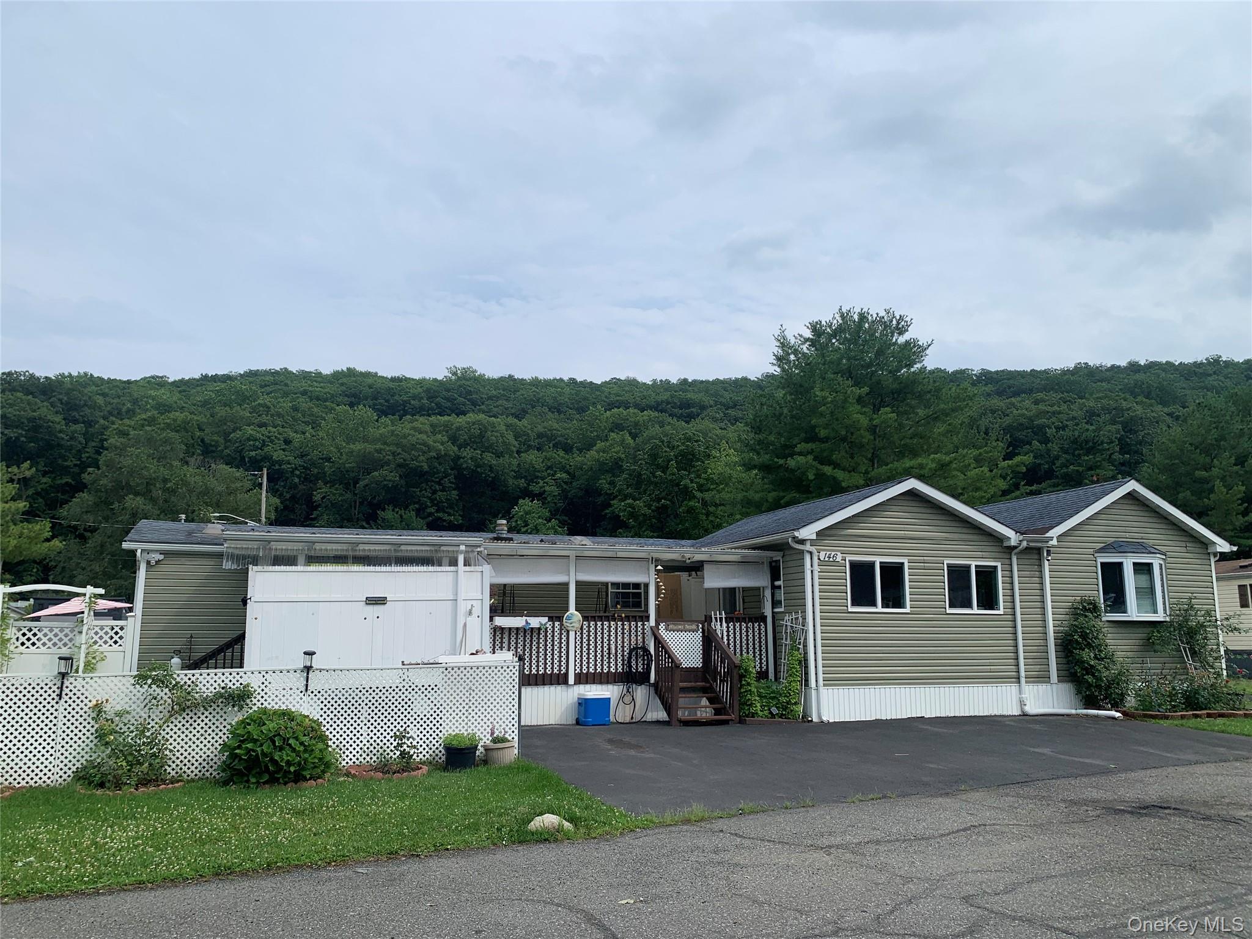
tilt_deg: +10.1
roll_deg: +0.4
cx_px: 626
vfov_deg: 53.1
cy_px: 470
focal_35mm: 26
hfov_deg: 67.3
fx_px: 940
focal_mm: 4.25
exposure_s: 1/2915
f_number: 1.8
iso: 25
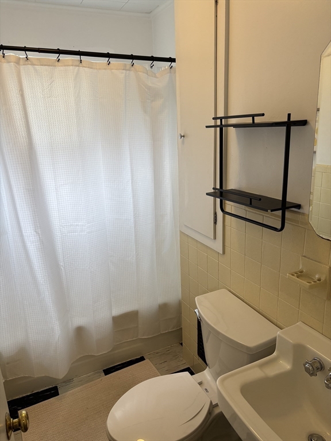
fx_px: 331
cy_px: 220
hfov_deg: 53.1
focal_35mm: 26
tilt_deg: -11.5
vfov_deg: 67.3
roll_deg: +1.5
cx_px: 166
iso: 125
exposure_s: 1/120
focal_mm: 5.96
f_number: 1.6
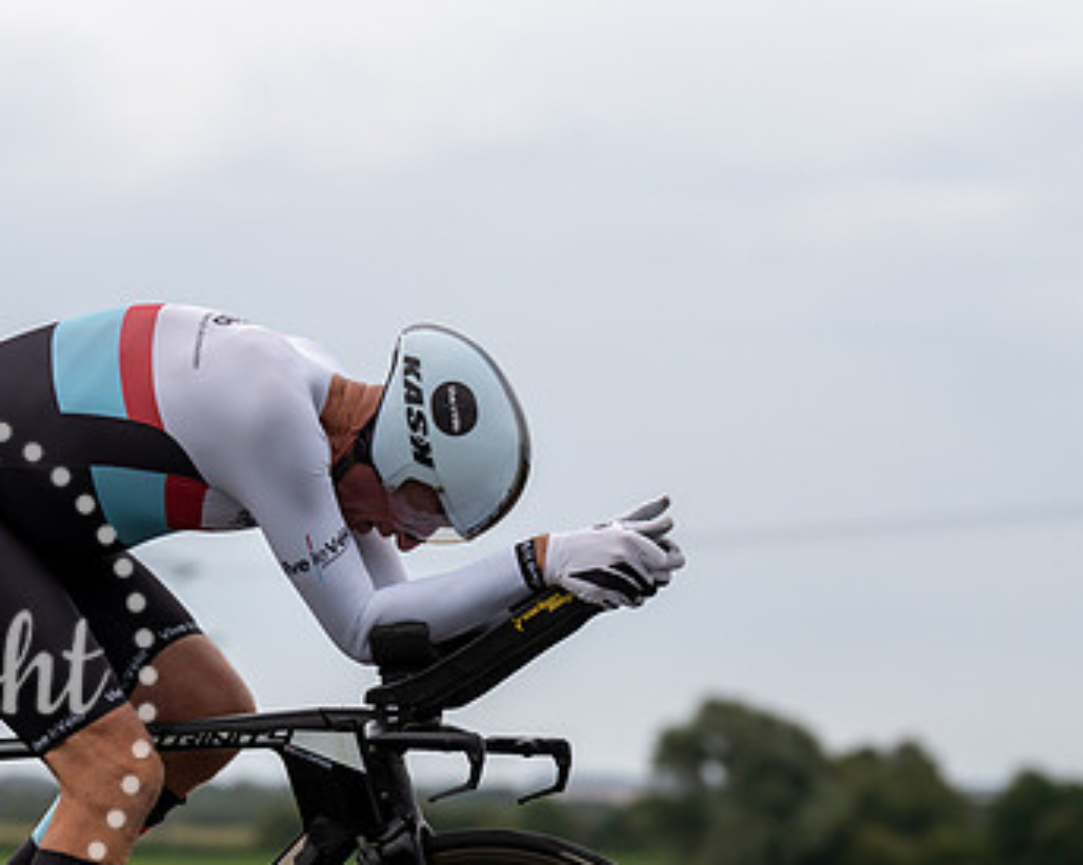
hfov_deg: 11.1
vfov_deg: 8.9
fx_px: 5542
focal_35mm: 173
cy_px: 519
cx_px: 350
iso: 320
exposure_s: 1/1000
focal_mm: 109
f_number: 3.5
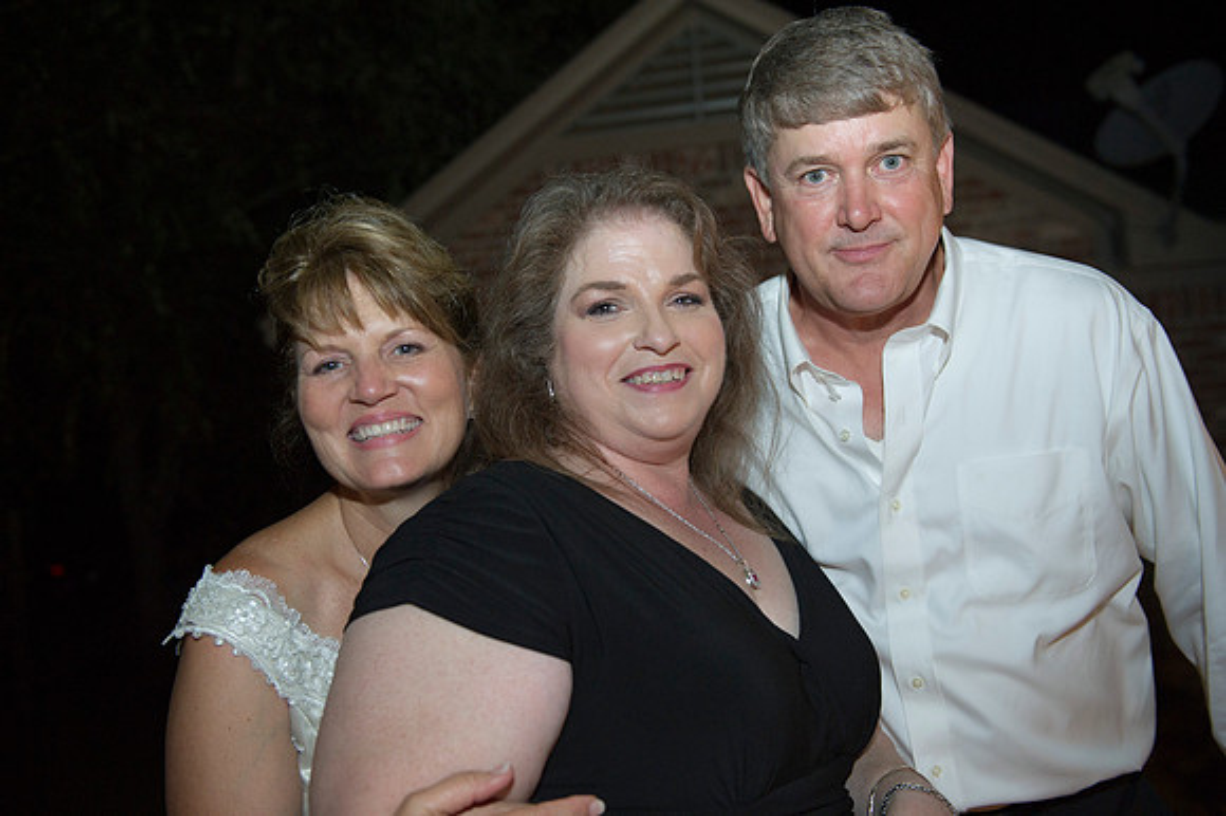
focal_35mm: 36
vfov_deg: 36.8
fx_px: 1225
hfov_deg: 53.2
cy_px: 408
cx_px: 613
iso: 2000
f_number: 3.2
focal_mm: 36
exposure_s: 1/60
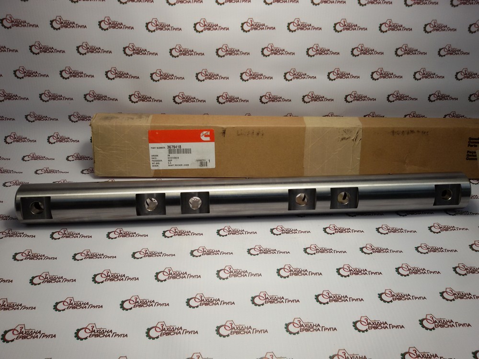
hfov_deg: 58.4
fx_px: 429
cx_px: 240
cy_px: 180
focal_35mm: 31
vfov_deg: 45.4
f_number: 2.4
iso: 40
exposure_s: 1/102
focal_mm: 2.93
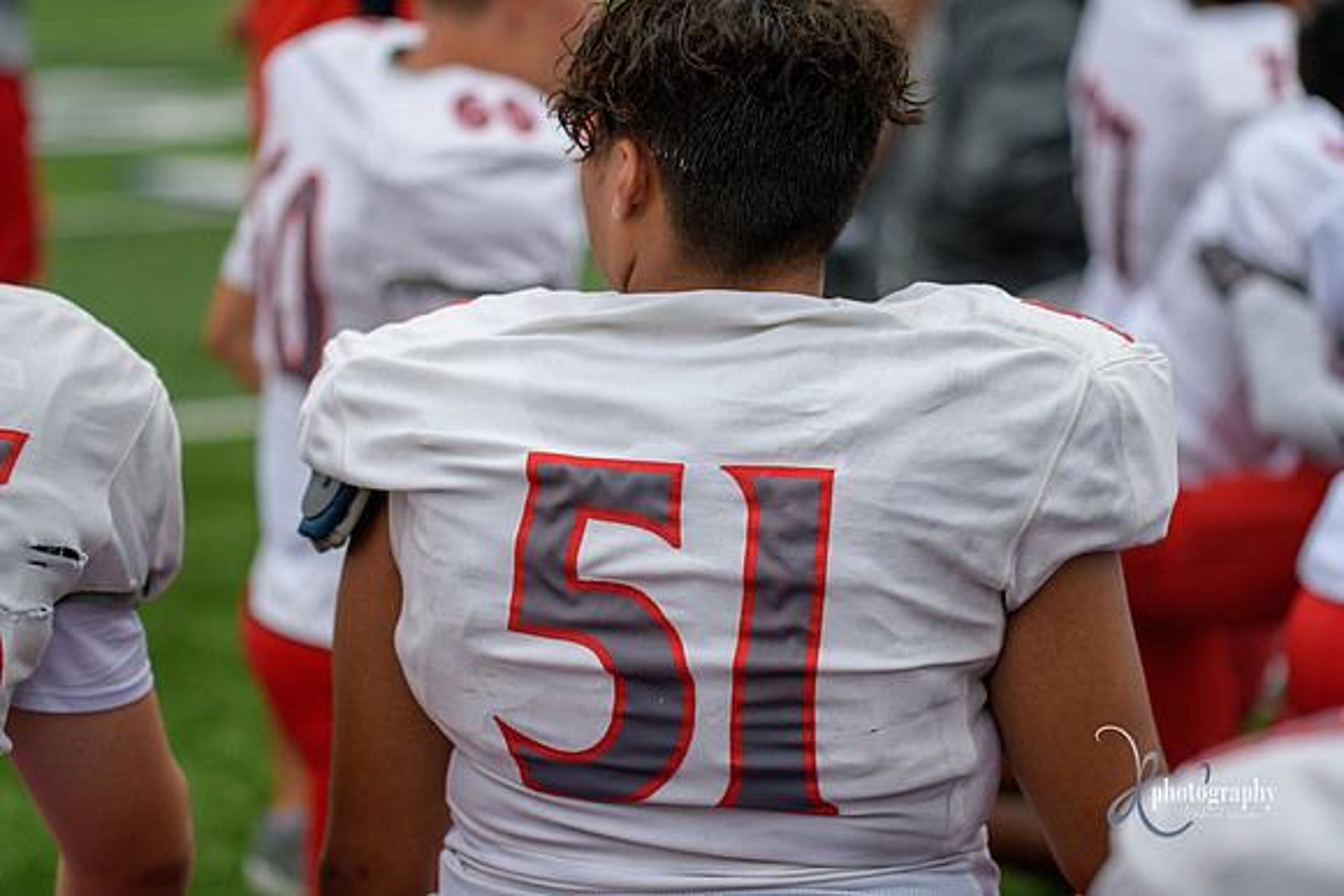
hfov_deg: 17.1
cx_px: 672
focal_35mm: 120
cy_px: 448
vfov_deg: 11.4
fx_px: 4481
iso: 110
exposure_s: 1/500
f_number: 2.8
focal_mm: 120
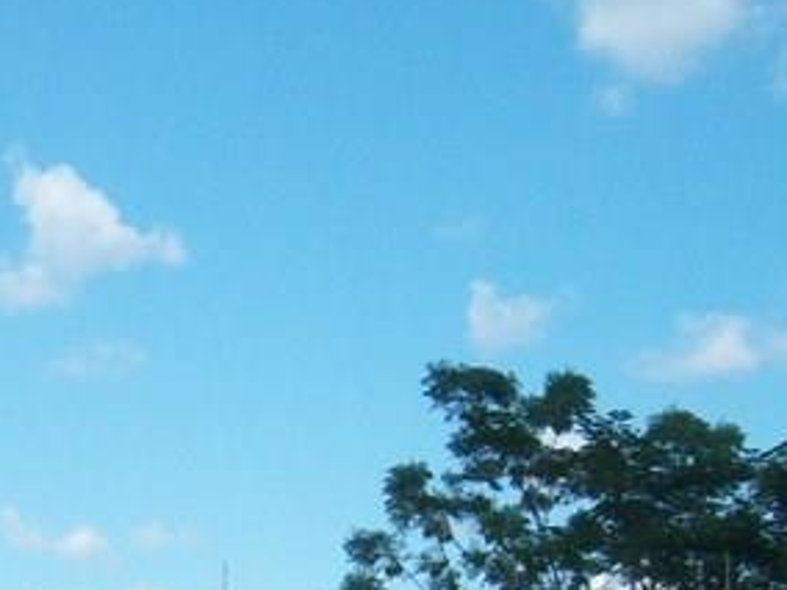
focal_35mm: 130
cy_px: 958
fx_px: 2956
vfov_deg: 10.9
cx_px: -291
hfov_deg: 14.4
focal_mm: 7.5
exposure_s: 1/400
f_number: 4.8
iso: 80
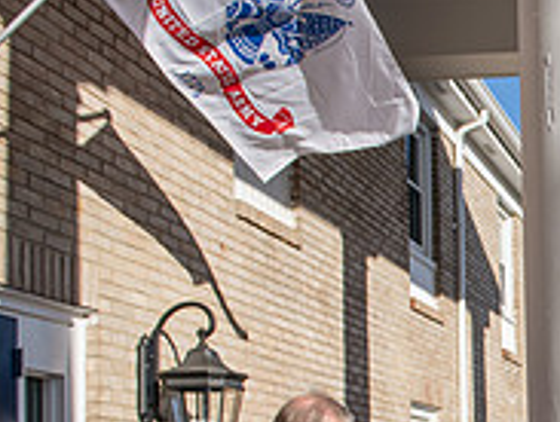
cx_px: 802
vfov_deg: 19.4
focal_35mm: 73
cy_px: 457
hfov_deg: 22.6
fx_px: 1183
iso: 80
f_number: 3.5
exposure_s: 1/1600
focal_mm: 24
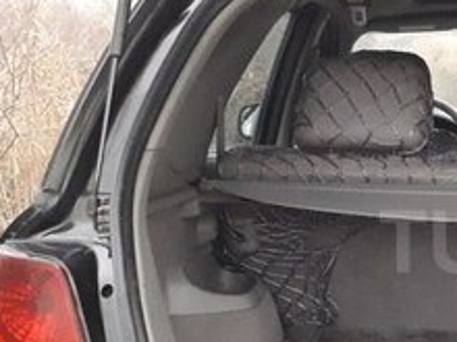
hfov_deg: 21.8
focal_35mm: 81
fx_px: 1069
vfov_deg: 18.1
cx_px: 592
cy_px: 241
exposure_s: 1/25
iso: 500
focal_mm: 3.6
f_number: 1.9
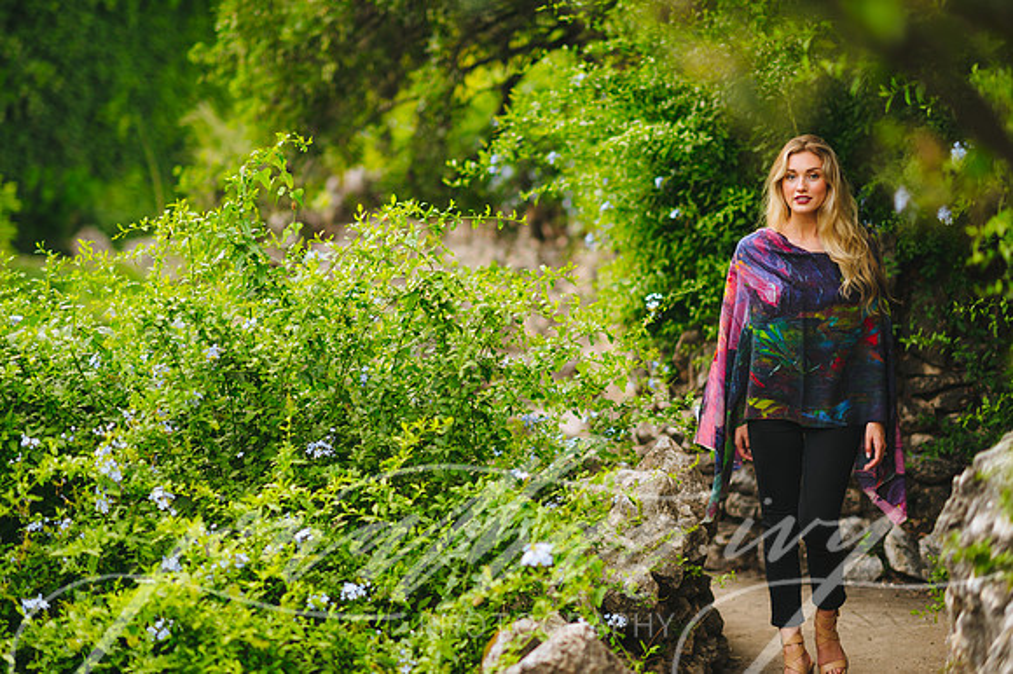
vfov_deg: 16.1
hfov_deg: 23.9
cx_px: 506
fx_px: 2390
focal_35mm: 85
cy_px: 337
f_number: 1.8
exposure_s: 1/250
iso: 100
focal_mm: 85
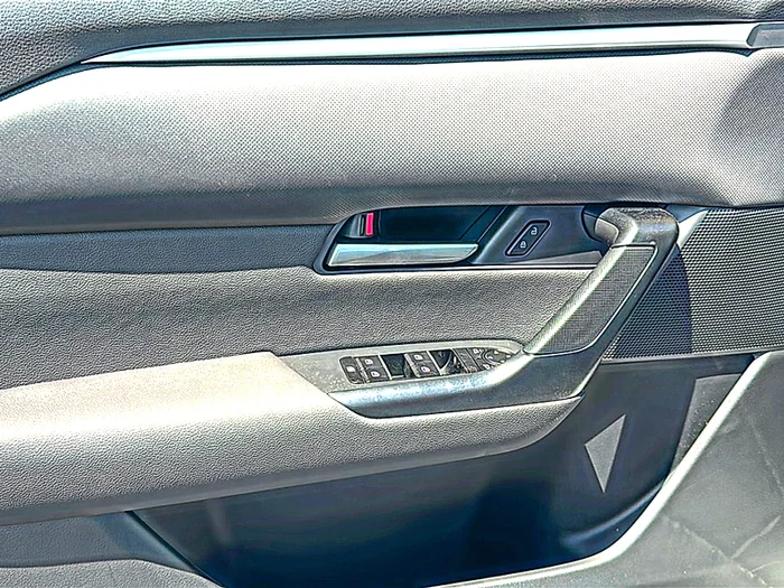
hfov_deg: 50.1
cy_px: 294
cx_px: 392
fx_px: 838
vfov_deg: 38.7
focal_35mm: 37
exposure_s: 1/556
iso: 80
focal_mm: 6.86
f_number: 1.78
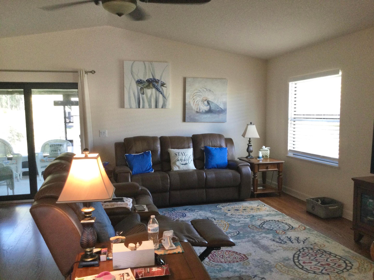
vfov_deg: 45.4
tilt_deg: -6.1
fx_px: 335
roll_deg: -1.0
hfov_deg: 58.4
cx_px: 187
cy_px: 140
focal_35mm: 31
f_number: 2.4
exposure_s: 1/30
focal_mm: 3.3
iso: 80
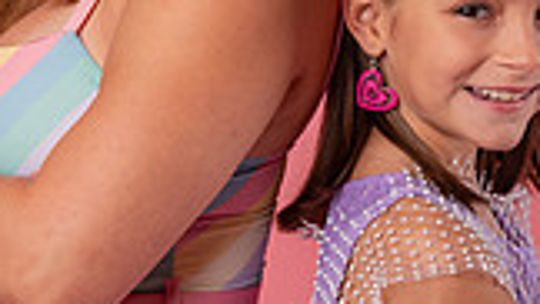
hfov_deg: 15.7
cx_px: 257
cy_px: 57
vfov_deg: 8.8
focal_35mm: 137
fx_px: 1961
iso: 160
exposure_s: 1/100
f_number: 5
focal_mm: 47
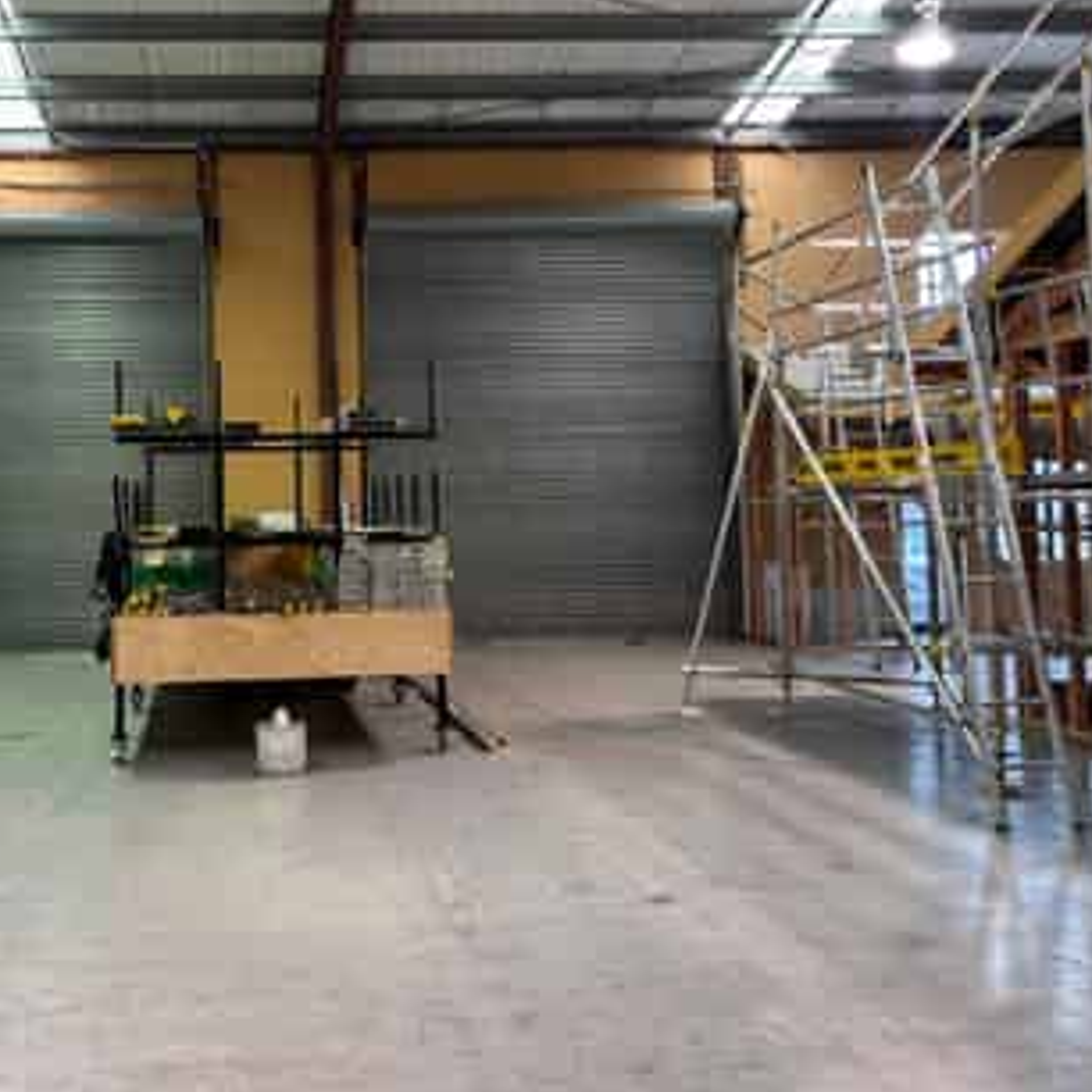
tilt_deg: +3.5
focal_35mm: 37
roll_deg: +0.9
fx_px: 1321
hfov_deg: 43.8
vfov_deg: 44.7
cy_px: 448
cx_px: 305
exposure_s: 1/50
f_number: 1.6
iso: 100
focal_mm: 5.96
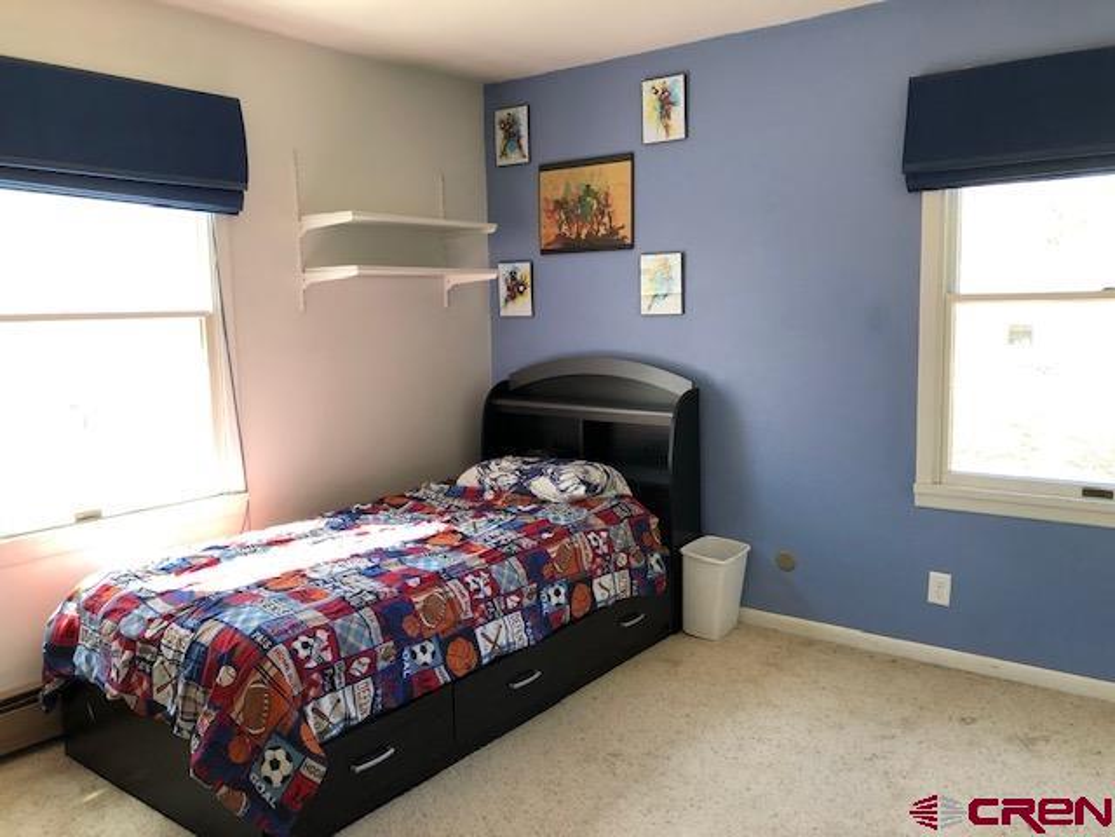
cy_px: 418
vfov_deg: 49.7
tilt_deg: -6.8
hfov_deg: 63.4
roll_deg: +1.0
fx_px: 902
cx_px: 558
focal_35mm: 28
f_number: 1.8
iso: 25
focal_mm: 3.99
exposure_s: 1/30
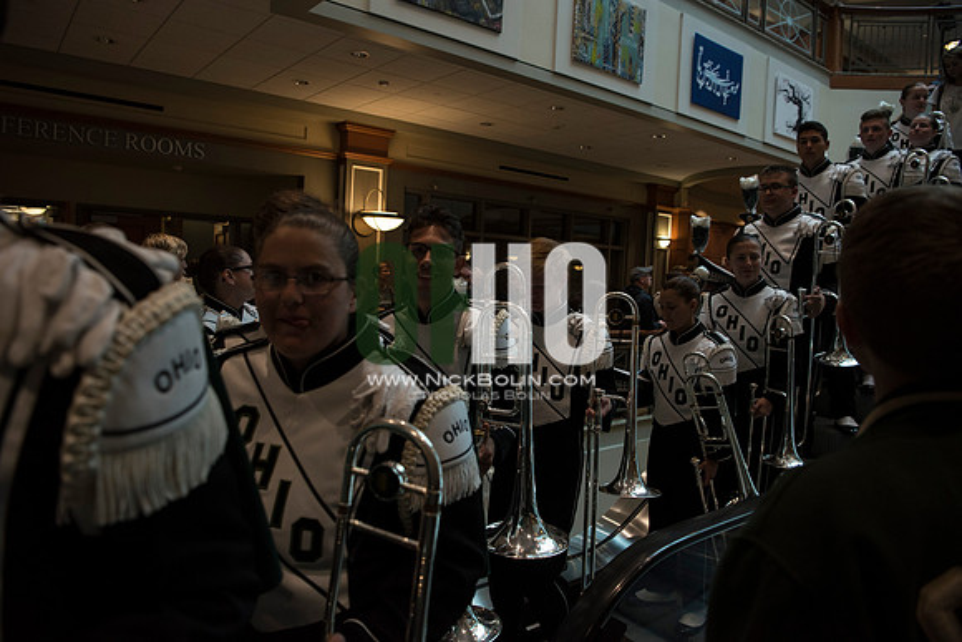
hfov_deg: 73.7
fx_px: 641
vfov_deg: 53.2
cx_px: 481
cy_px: 321
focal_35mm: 24
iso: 1600
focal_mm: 24
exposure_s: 1/640
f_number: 3.5
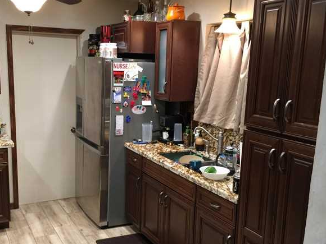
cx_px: 133
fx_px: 377
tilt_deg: -11.5
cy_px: 146
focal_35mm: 40
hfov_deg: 46.6
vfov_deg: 35.8
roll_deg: -1.0
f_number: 2.2
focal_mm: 4.15
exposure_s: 1/15
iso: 50
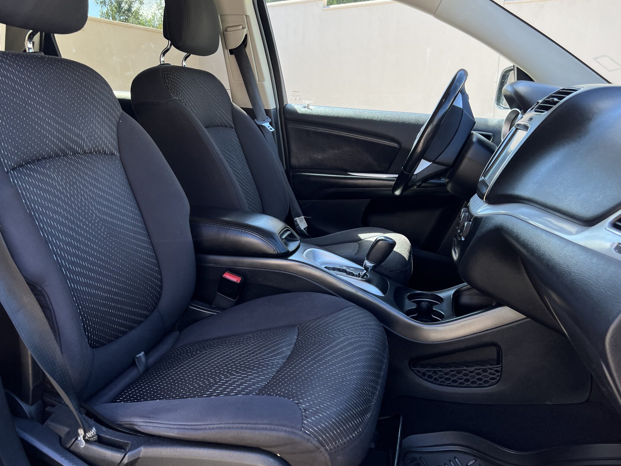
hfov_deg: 61.6
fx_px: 520
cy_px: 242
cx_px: 297
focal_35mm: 29
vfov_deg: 48.2
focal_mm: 5.7
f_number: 1.5
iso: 50
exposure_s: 1/389
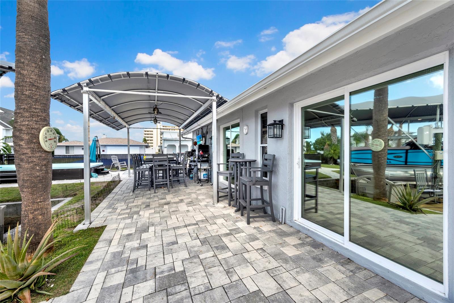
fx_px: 177
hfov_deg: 104.2
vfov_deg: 81.2
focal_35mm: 14
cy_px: 152
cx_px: 227
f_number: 7.1
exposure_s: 1/500
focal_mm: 14
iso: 250
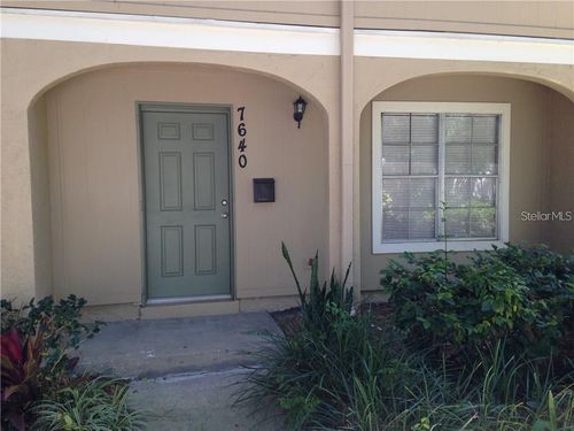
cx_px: 287
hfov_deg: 55.4
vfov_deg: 42.9
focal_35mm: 33
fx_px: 547
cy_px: 216
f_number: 2.4
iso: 50
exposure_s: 1/120
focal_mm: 4.12
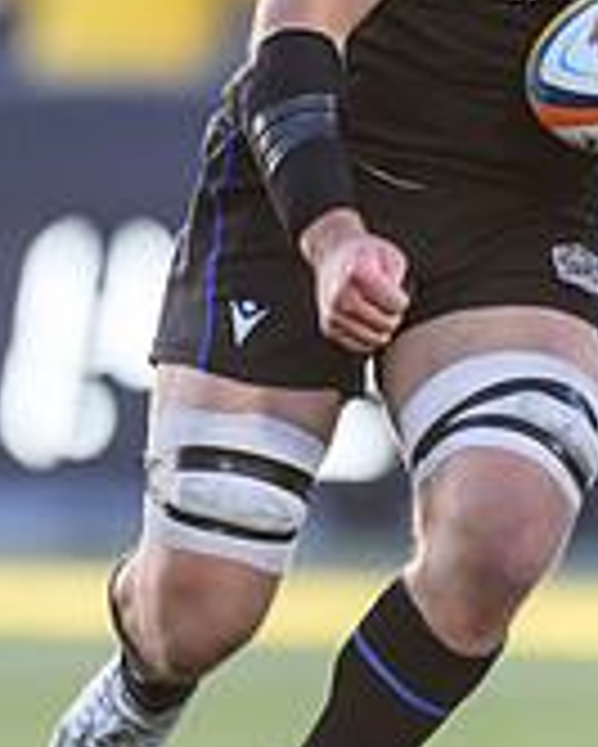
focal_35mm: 2548
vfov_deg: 0.8
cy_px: 277
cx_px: 549
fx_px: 56318
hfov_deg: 0.6
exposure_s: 1/1250
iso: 1600
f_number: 4
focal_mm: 560
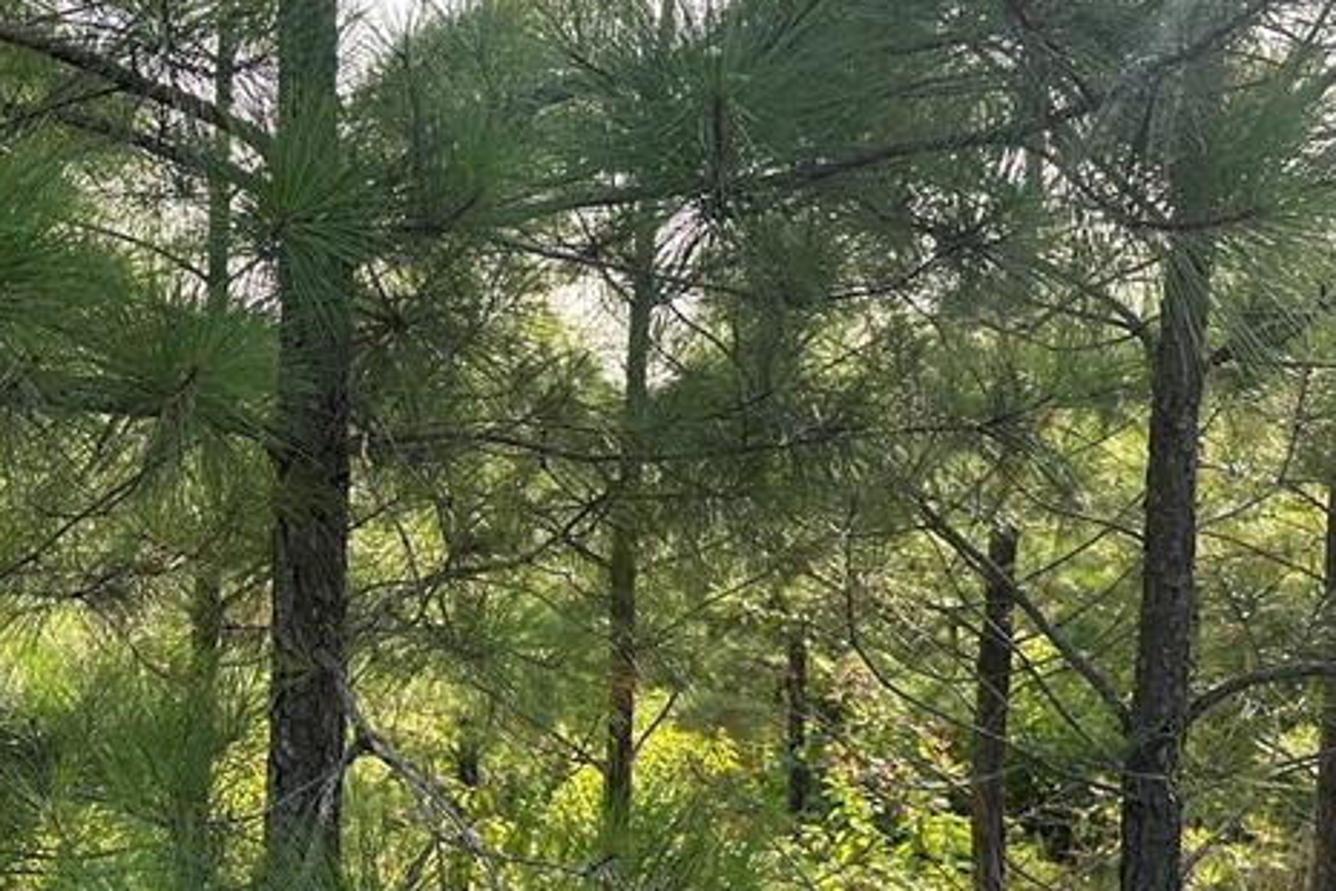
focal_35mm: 55
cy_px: 440
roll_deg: -2.3
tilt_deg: -1.0
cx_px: 244
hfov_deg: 35.0
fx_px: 2041
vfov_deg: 24.6
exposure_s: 1/680
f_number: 1.78
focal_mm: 6.86
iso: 80
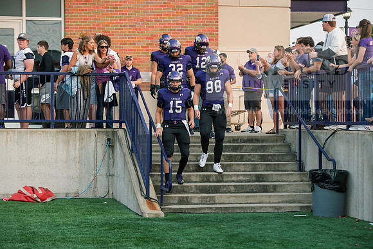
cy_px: 124
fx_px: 1057
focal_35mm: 102
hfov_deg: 20.0
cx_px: 186
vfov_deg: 13.4
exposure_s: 1/500
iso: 800
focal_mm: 102
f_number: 4.5
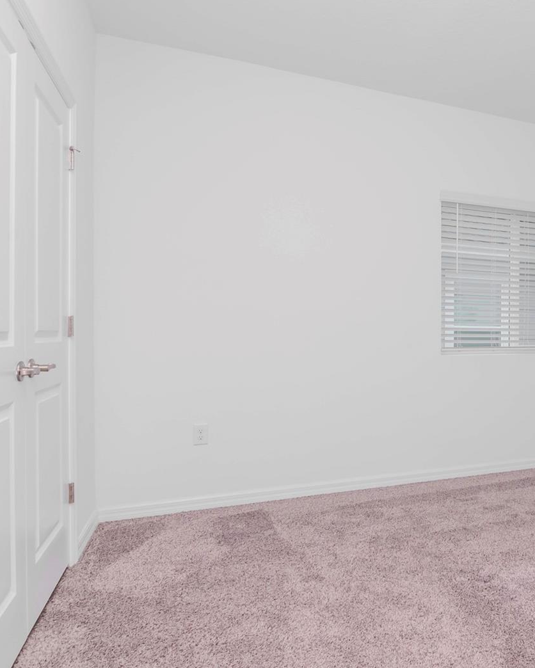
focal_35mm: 24
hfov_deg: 54.2
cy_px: 329
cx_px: 448
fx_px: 469
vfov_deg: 70.9
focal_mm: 11
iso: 800
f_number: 10
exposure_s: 1/160
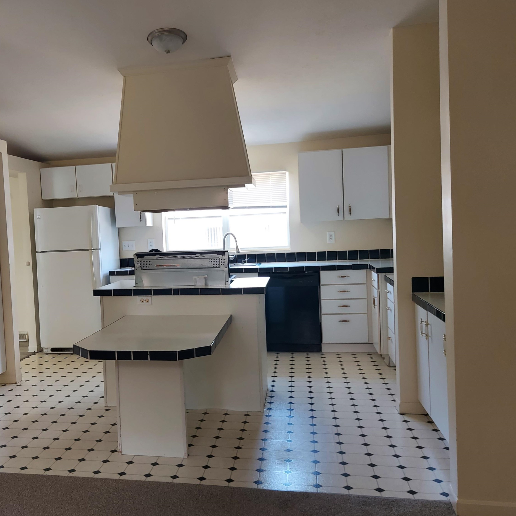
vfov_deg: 54.0
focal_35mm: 30
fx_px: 506
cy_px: 262
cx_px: 176
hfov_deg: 53.1
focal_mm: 4.6
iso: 200
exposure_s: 1/60.2
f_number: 2
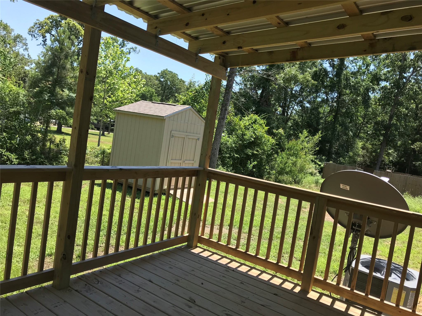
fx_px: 341
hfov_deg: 63.4
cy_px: 158
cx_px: 211
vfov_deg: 49.7
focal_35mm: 28
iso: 20
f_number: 1.8
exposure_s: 1/870
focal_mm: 3.99
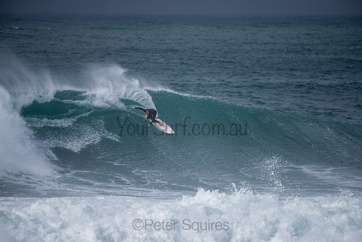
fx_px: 5417
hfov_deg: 3.8
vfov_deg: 2.6
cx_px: 181
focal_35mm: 539
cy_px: 121
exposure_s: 1/1000
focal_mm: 500
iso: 80
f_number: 5.6
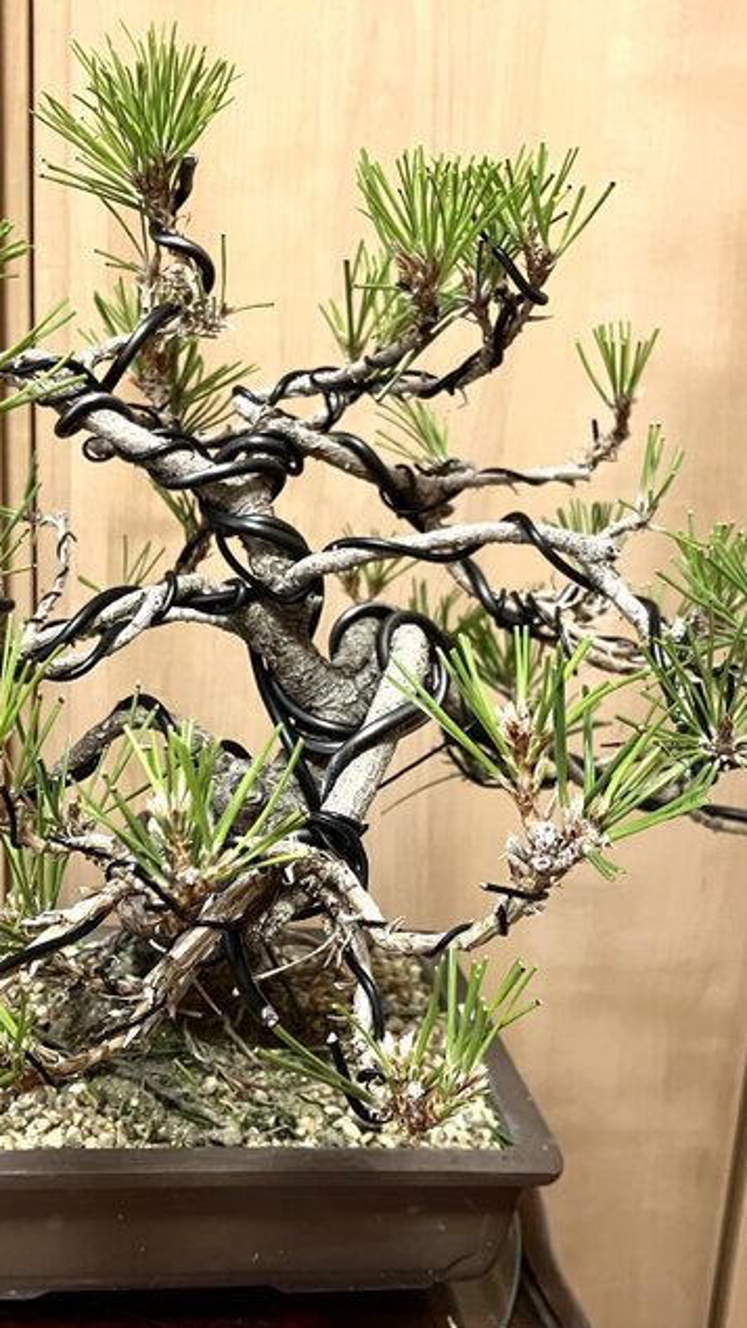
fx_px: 1444
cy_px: 665
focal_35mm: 41
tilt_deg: -15.7
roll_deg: -2.3
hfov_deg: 28.9
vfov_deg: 49.4
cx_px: 269
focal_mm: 3.99
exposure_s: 1/60
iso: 160
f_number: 1.8
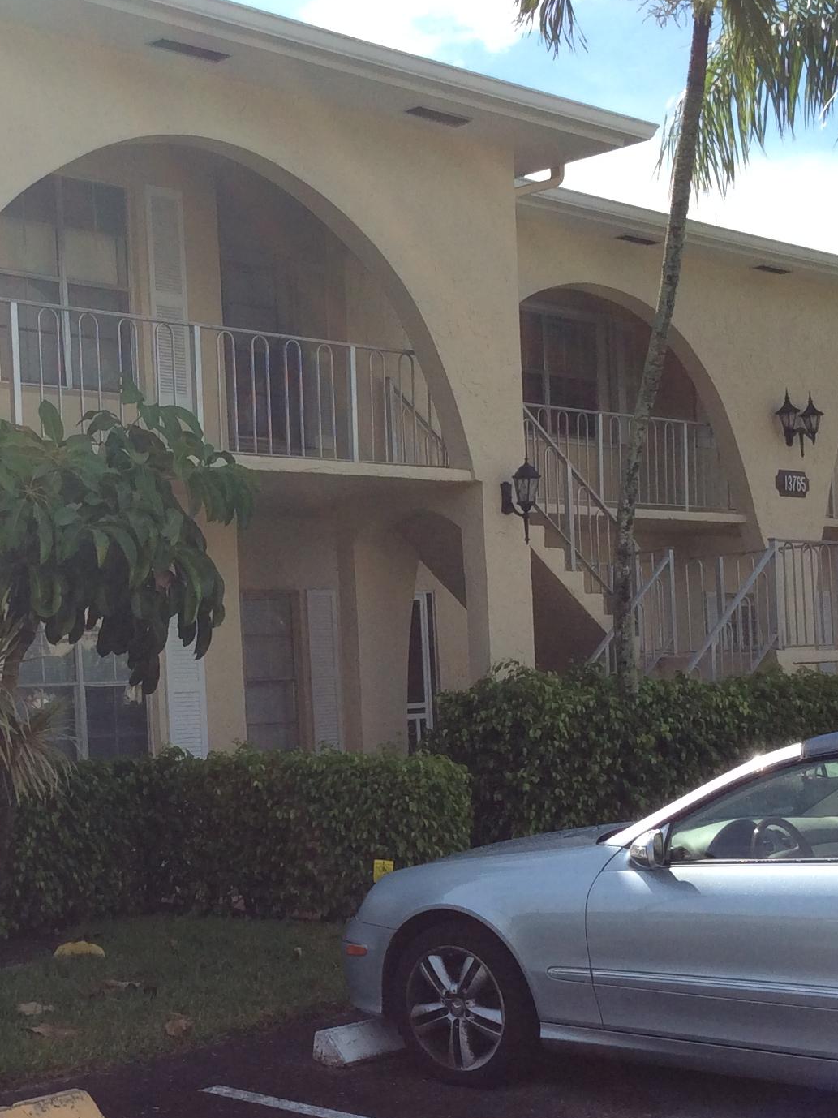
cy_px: 630
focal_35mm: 62
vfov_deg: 31.2
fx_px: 2002
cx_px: 221
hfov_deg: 23.4
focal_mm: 3.3
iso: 32
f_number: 2.4
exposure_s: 1/1244
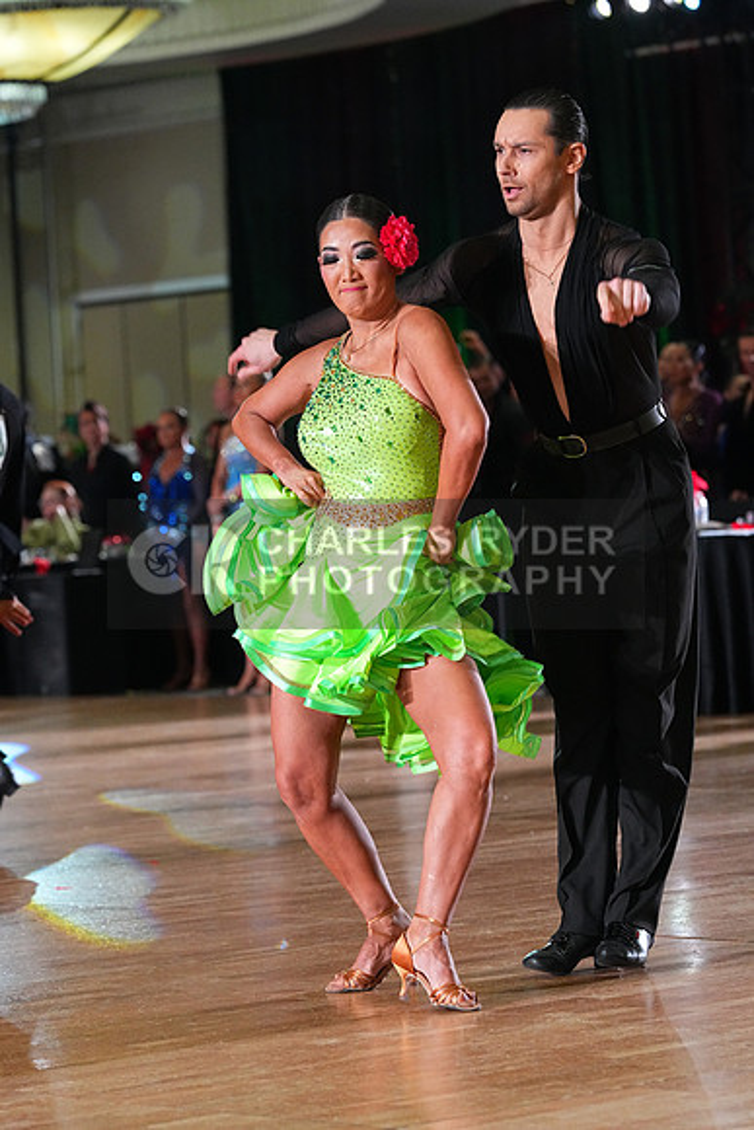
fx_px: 4238
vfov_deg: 15.2
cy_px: 565
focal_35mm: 135
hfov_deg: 10.2
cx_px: 377
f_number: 5
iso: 8000
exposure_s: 1/400
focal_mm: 135
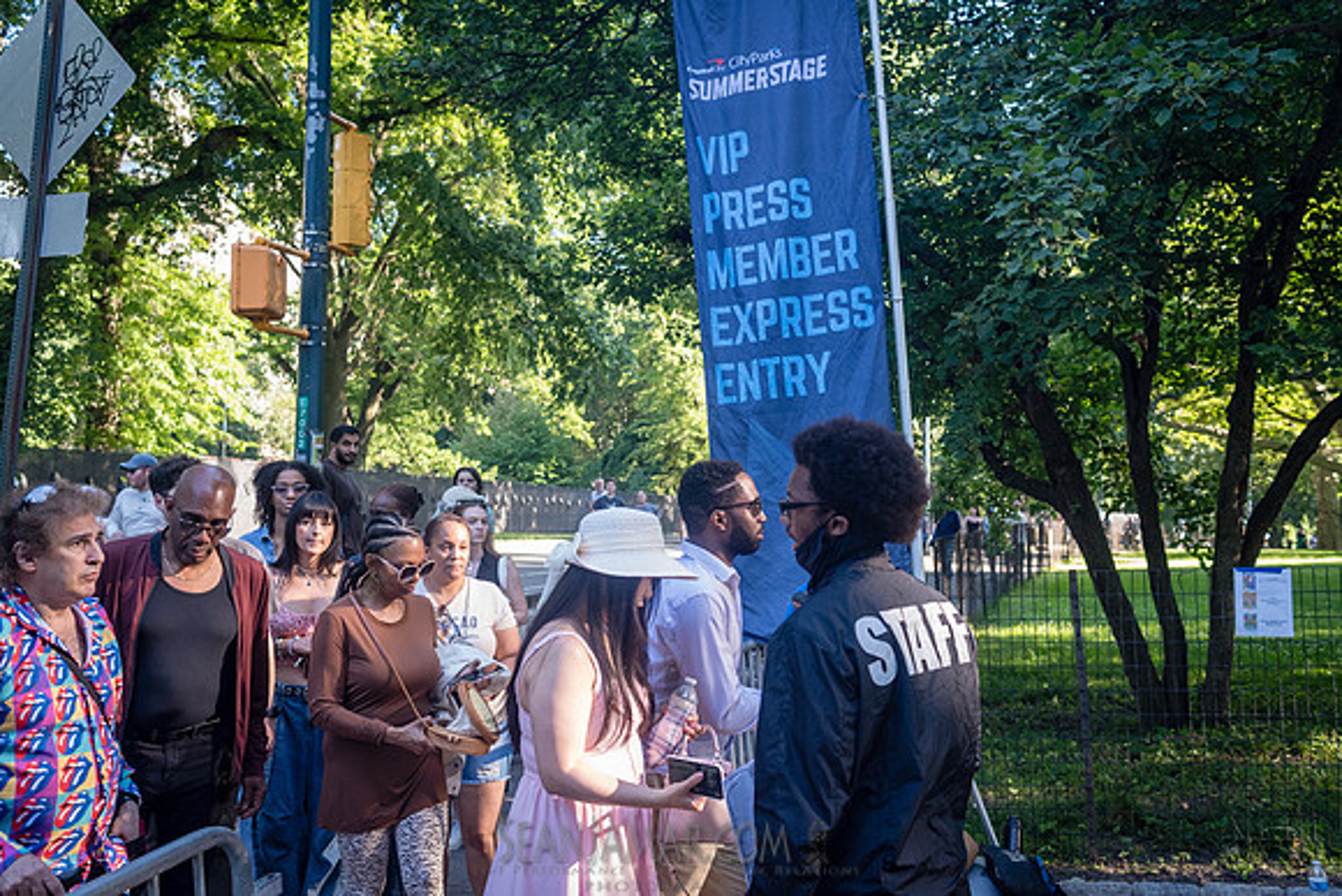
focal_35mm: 35
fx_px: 1305
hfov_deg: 54.4
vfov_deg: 37.9
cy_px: 448
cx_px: 671
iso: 1250
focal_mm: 35
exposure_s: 1/320
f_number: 4.5
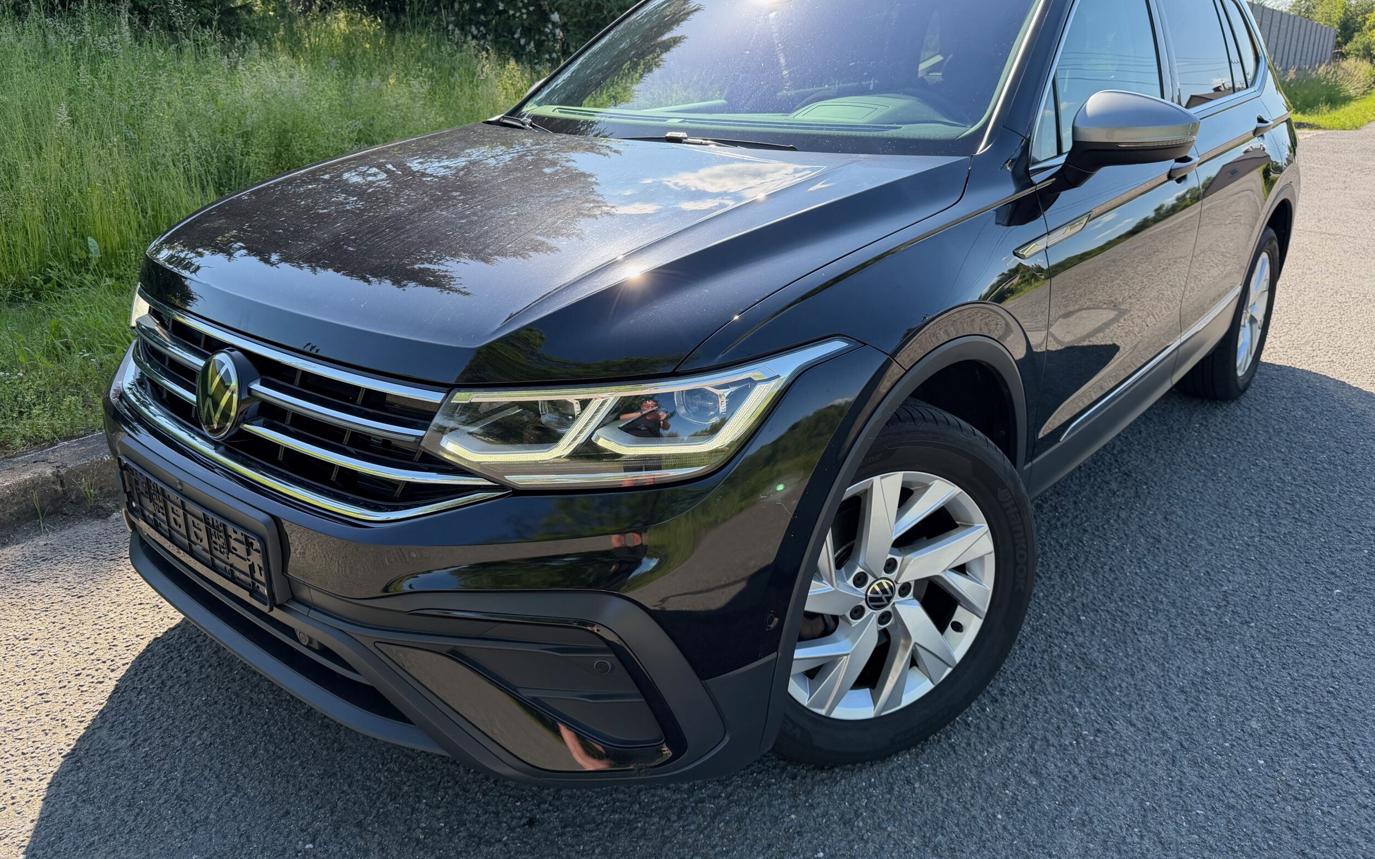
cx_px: 702
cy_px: 376
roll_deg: +0.4
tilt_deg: -17.3
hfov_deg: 70.4
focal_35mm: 26
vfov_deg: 47.5
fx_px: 974
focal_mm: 6.76
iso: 100
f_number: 1.78
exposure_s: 1/1437
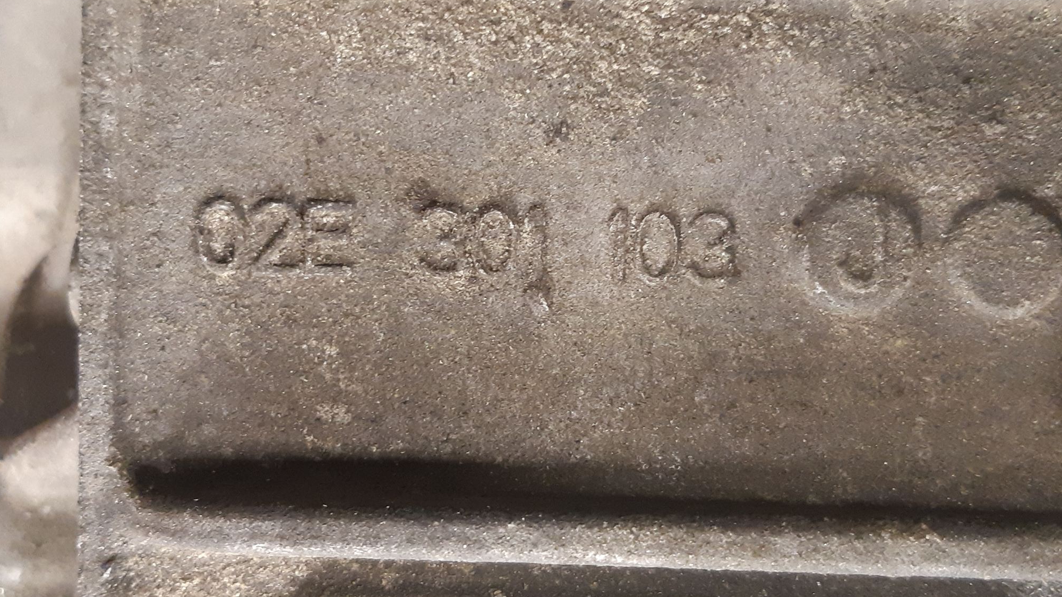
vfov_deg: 40.1
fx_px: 817
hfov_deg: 66.1
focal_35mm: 29
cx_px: 542
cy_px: 264
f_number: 1.7
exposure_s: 1/25
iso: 320
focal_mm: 3.93
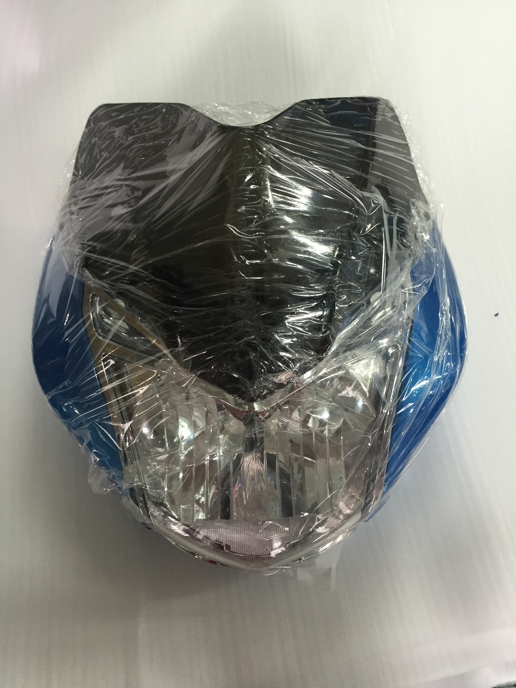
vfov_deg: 61.7
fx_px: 576
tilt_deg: -71.1
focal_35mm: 29
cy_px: 344
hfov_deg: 48.2
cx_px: 258
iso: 125
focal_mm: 4.15
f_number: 2.2
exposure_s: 1/33
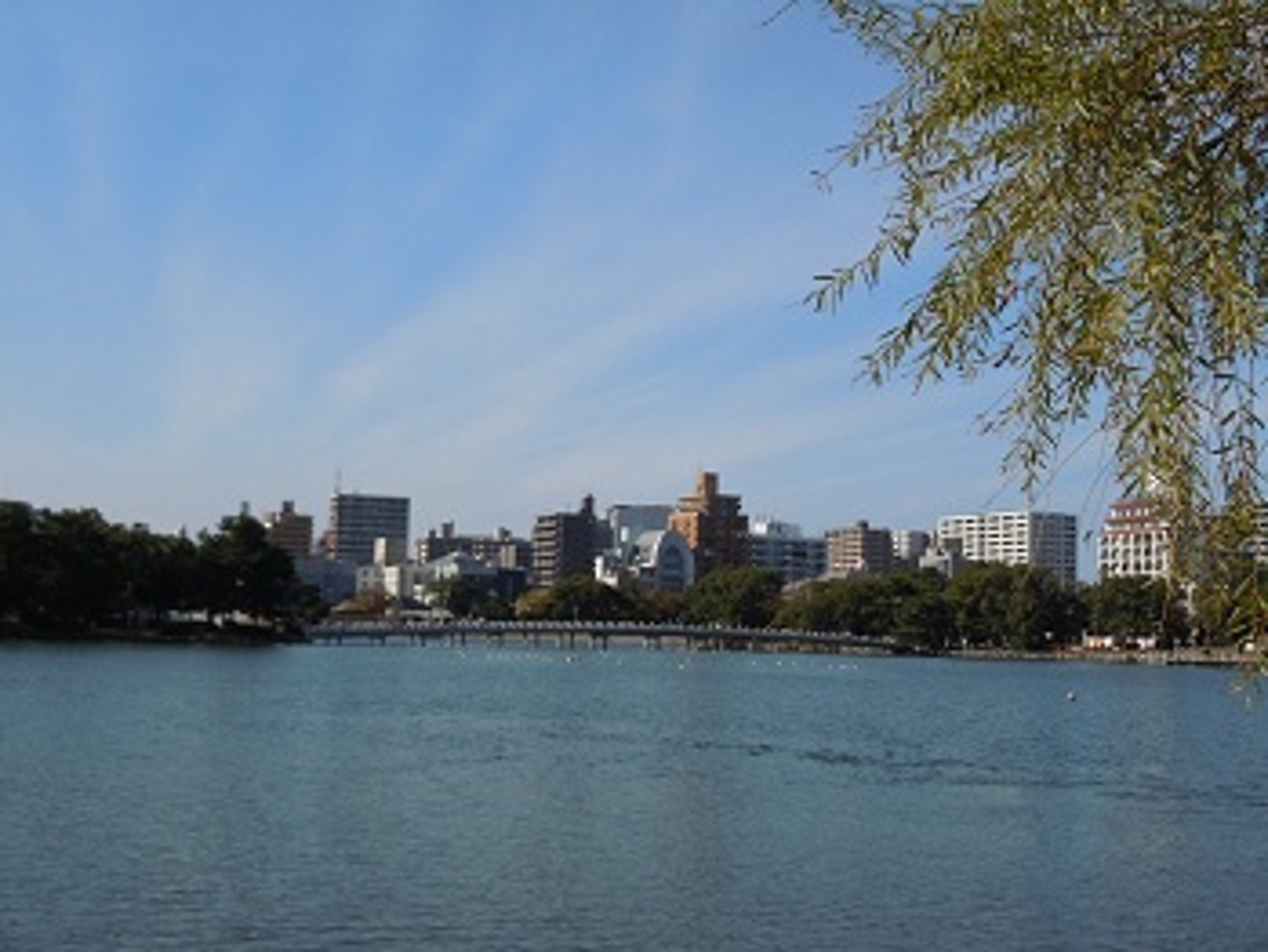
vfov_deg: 32.2
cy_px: 476
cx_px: 634
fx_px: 1649
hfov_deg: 42.1
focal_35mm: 45
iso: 100
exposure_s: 1/1000
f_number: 4.6
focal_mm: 8.1
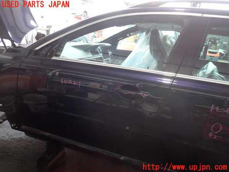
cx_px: 114
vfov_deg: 46.8
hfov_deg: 60.0
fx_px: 198
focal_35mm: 30
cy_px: 86
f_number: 2.3
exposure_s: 1/40
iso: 200
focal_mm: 5.4
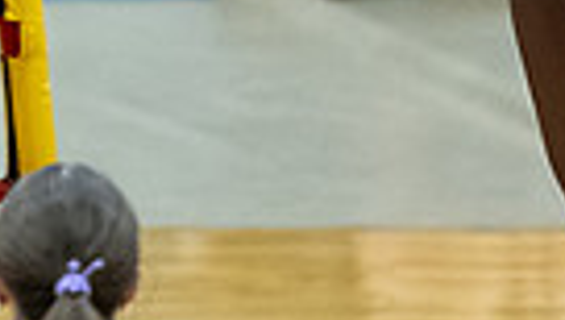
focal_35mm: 1432
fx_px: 21487
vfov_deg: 0.9
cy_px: -429
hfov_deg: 1.5
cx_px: -168
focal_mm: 200
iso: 3200
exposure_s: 1/1600
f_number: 2
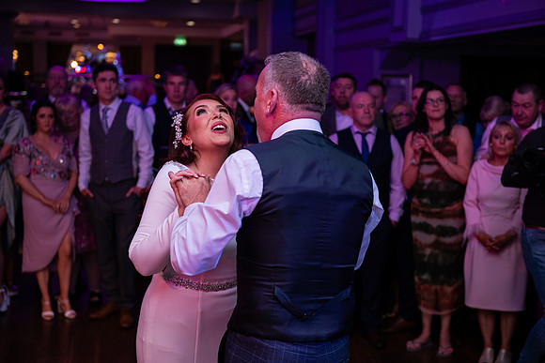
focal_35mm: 58
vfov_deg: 23.4
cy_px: 182
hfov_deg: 34.5
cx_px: 272
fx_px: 878
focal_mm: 58
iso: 500
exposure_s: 1/160
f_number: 3.5
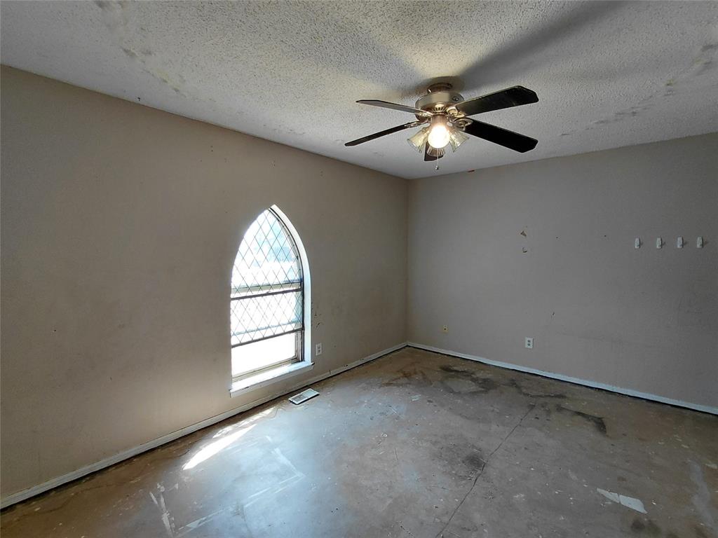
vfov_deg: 78.1
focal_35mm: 16
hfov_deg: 94.5
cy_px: 269
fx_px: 332
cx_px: 359
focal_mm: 1.64
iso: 80
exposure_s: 1/60
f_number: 2.2
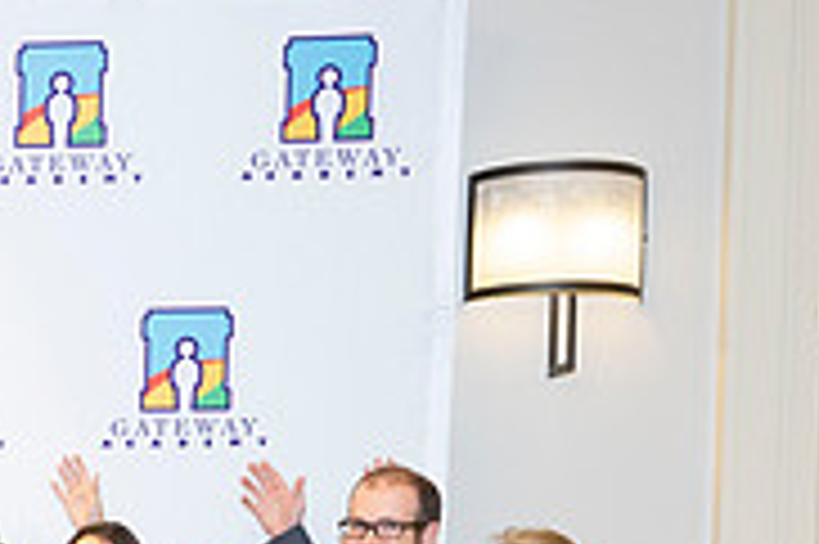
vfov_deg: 12.3
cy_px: 817
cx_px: -403
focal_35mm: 106
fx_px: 2409
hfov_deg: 17.4
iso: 1000
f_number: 5.6
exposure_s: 1/100
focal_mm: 31
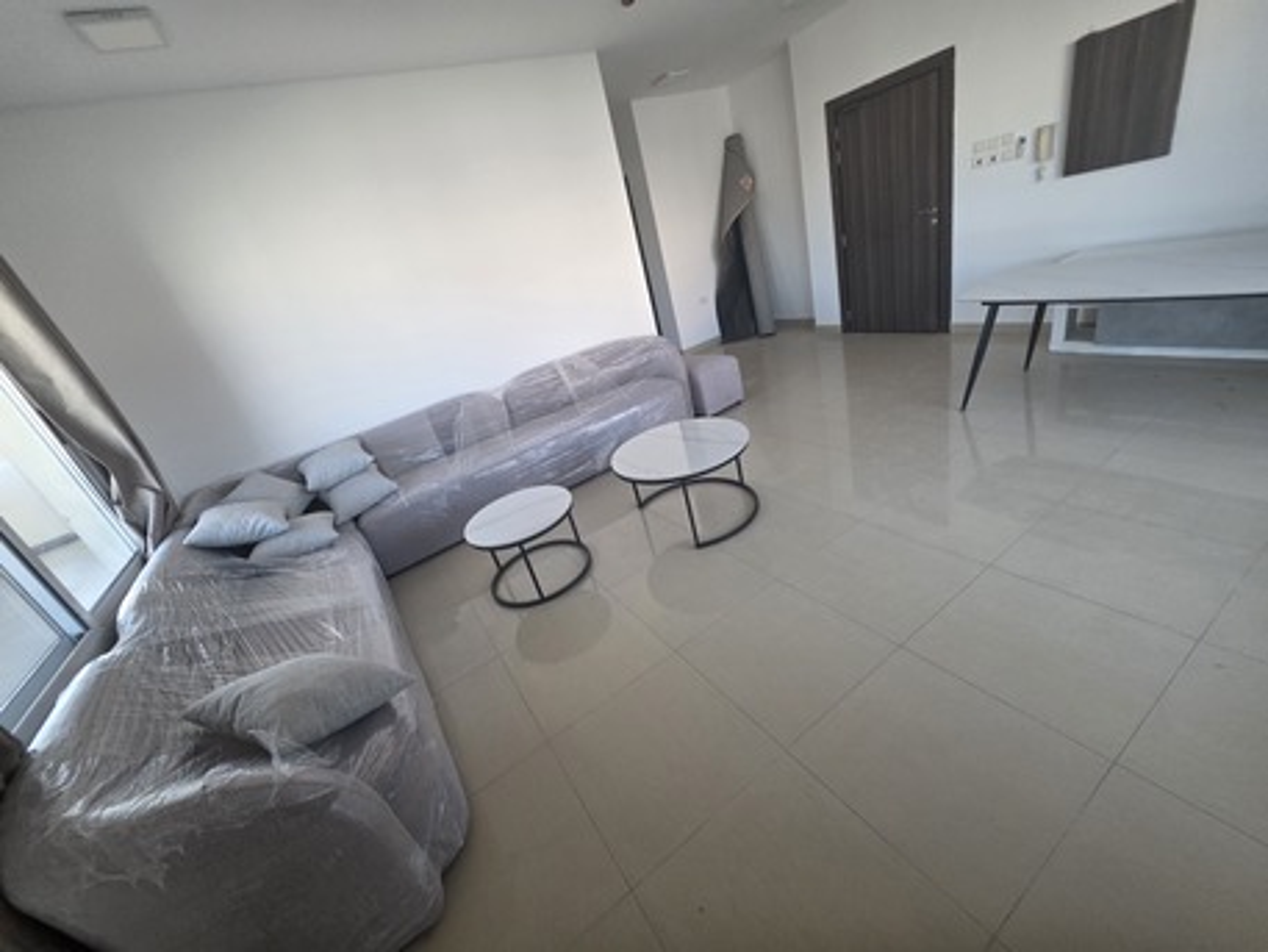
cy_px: 476
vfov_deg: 89.9
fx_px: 476
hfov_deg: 106.2
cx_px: 634
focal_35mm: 13
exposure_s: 1/100
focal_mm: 2.2
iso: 125
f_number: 1.9
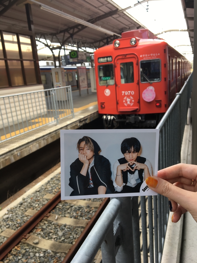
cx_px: 98
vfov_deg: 61.7
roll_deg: +4.3
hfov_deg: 48.2
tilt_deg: -14.5
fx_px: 220
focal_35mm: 29
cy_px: 132
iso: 25
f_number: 2.2
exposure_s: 1/120
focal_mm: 4.15
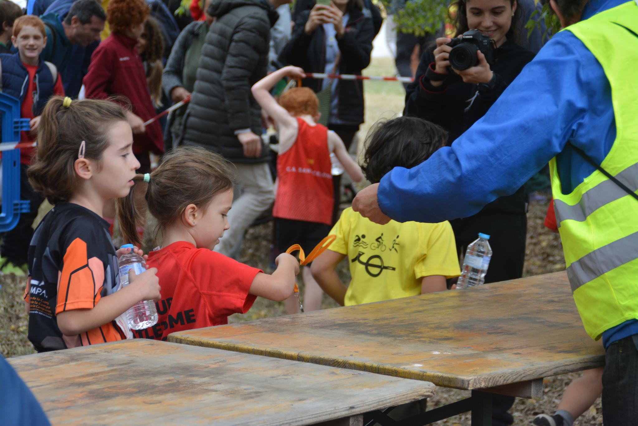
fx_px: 2259
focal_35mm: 128
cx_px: 319
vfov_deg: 10.8
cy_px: 213
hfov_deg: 16.1
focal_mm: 85
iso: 400
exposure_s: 1/320
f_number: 5.6
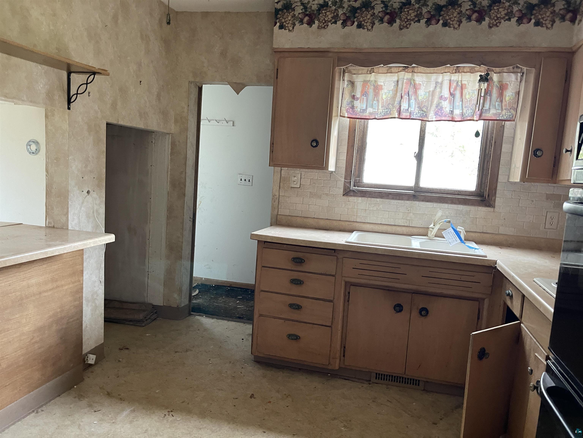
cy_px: 219
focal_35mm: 25
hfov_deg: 69.4
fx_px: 421
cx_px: 292
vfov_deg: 54.9
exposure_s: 1/60
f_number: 1.6
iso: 250
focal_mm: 5.1
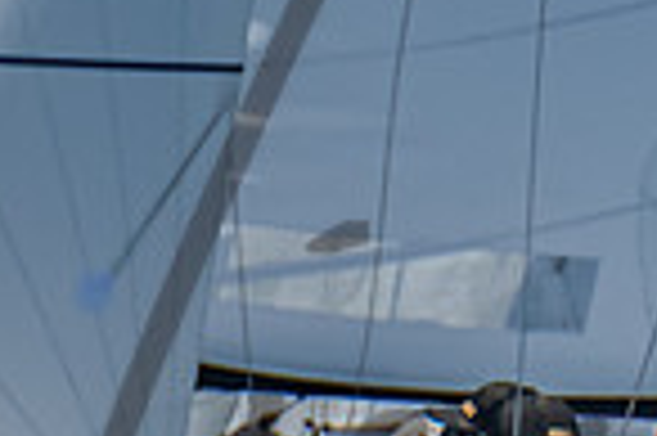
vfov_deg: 0.4
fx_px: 58589
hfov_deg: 0.6
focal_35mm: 3214
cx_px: 1922
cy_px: 494
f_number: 6.3
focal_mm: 400
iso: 400
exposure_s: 1/2500
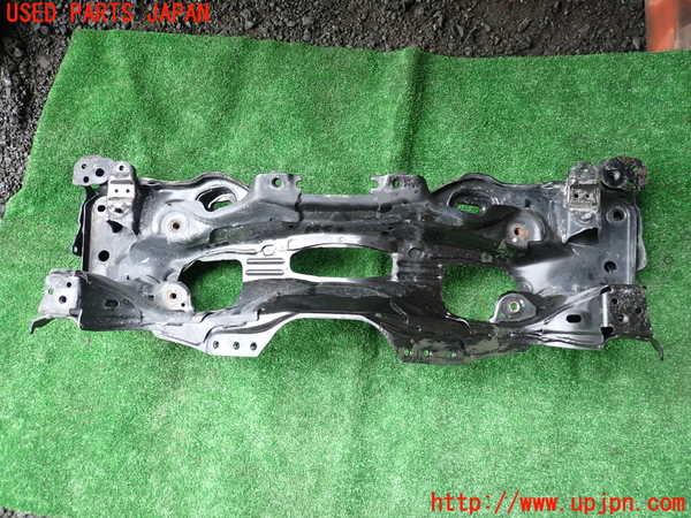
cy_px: 259
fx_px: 499
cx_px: 346
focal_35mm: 25
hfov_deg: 69.4
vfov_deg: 54.9
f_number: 2
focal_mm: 4.5
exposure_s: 1/125
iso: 200
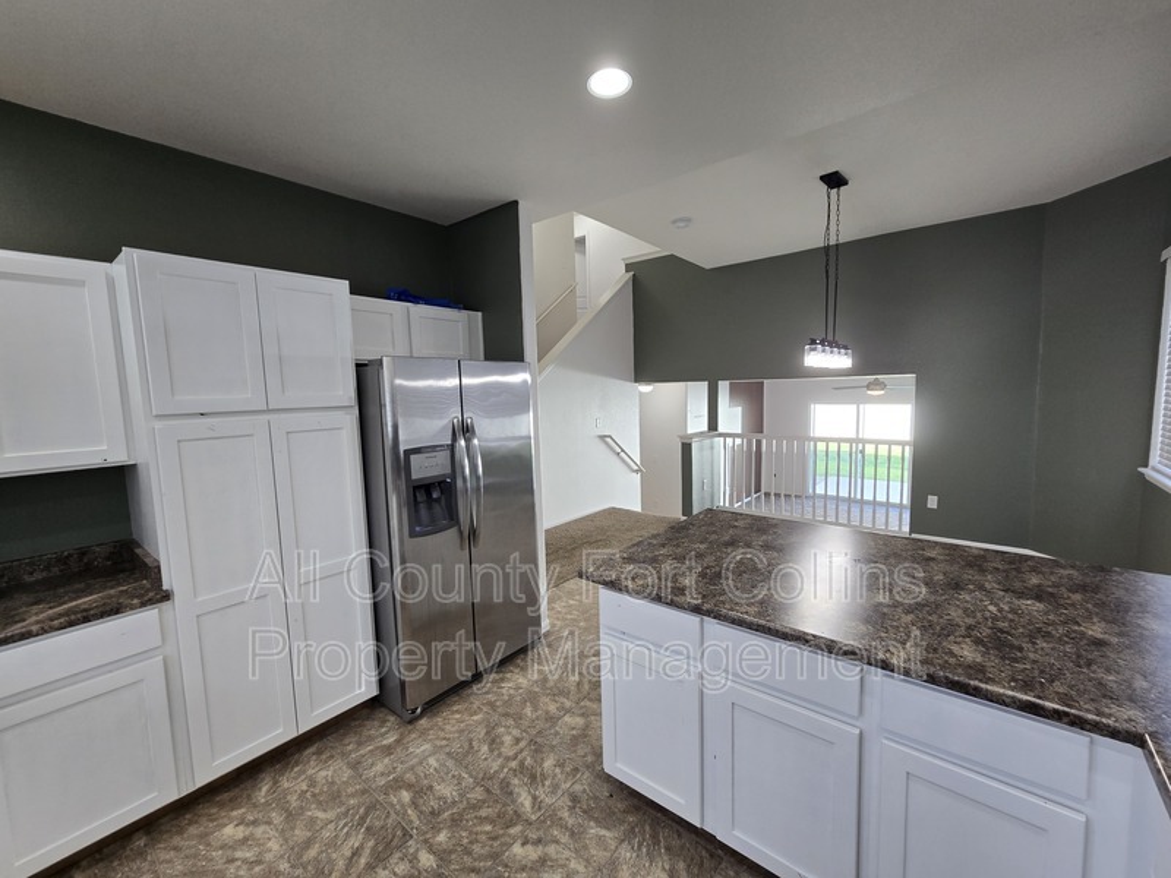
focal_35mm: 13
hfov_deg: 106.2
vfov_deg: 89.9
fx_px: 440
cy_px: 439
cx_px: 586
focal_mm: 2.2
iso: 100
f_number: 2.2
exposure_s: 1/60
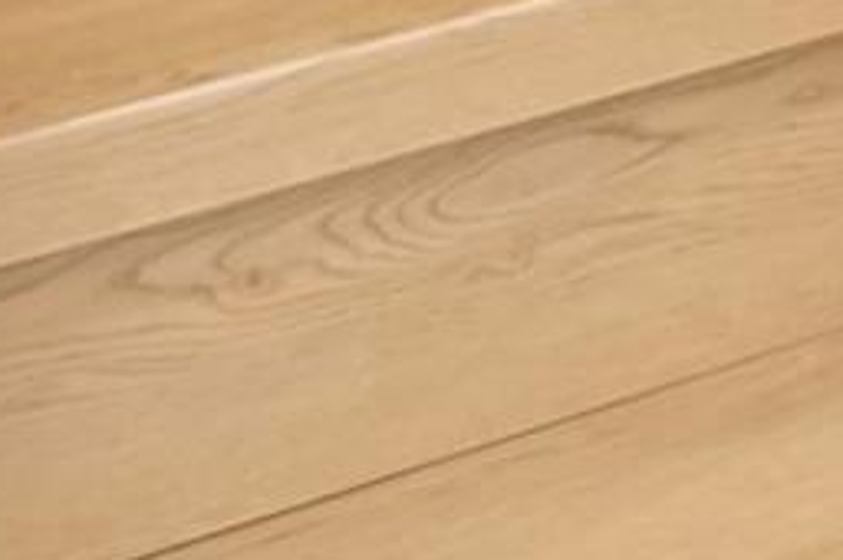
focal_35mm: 194
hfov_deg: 10.1
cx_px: 1429
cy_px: -1048
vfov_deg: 6.5
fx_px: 4537
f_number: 4
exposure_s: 1/60
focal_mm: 21
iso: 2000
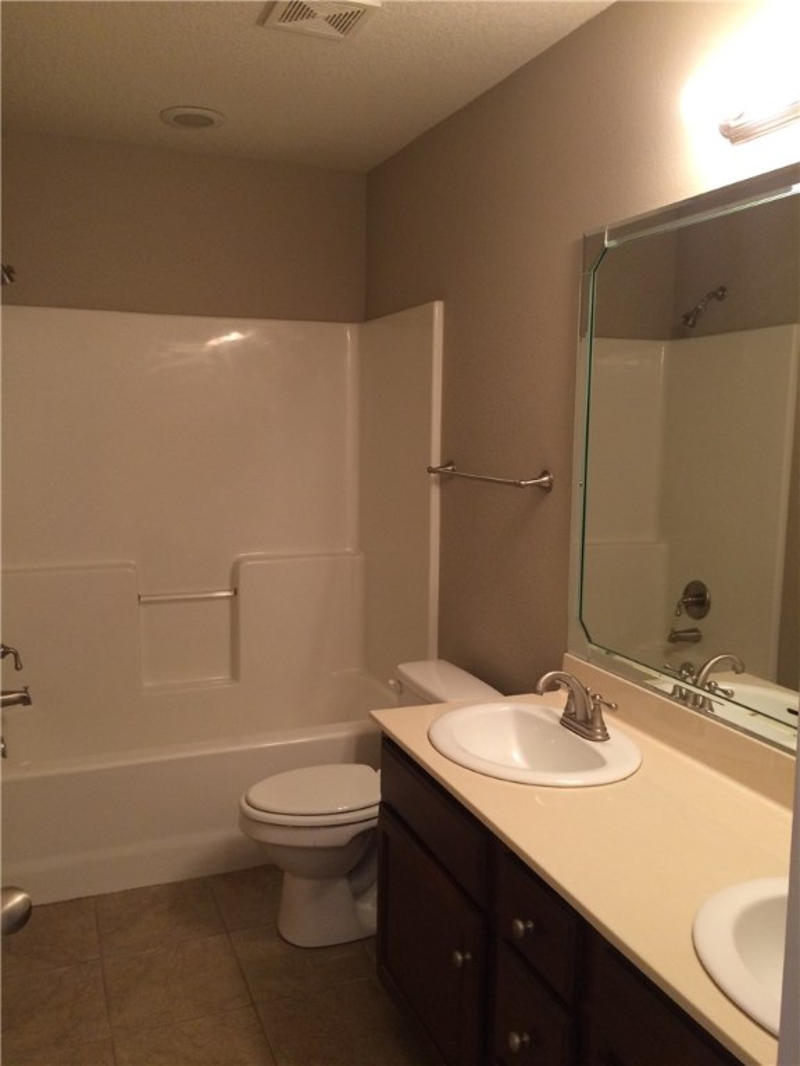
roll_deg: +0.9
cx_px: 400
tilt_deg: -6.6
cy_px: 533
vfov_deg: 61.7
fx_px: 894
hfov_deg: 48.2
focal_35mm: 29
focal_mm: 4.15
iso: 125
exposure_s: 1/30
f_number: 2.2
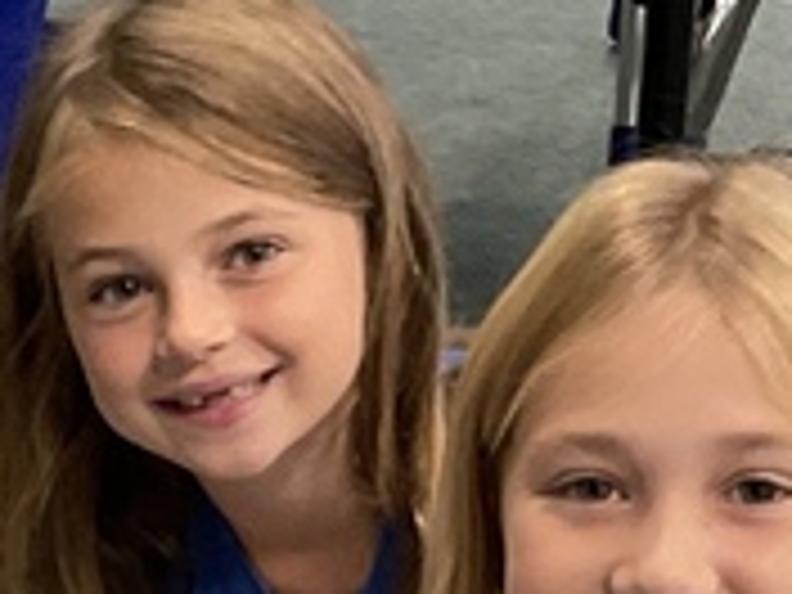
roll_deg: +0.4
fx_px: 3867
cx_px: 117
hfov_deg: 11.6
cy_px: 1179
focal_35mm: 169
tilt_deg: -36.3
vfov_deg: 8.4
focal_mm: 3
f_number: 1.8
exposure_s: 1/60
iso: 160
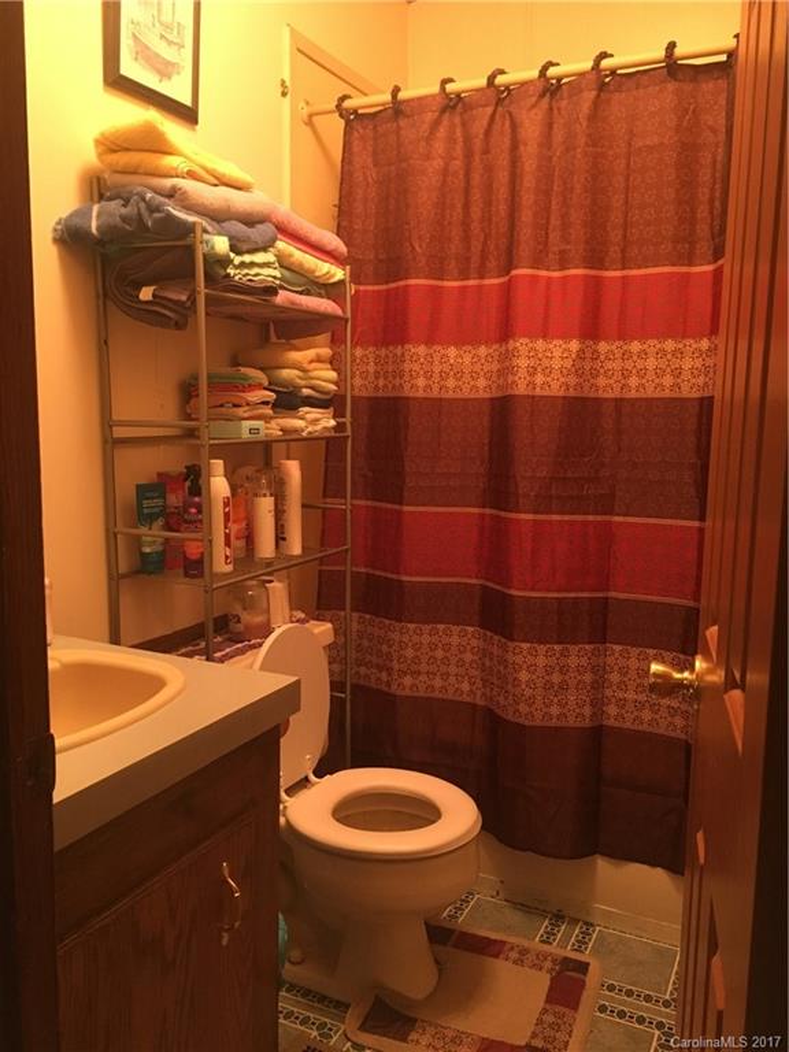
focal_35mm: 29
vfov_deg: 61.7
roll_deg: -1.6
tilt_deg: -8.5
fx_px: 881
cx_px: 394
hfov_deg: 48.2
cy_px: 526
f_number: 2.2
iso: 200
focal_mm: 4.15
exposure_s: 1/20
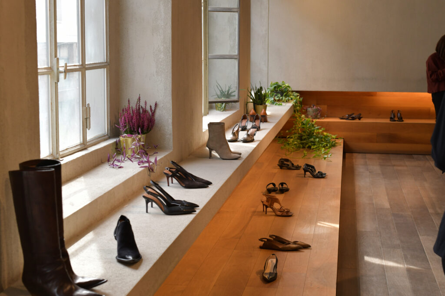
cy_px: 148
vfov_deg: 27.0
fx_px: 618
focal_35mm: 50
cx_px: 222
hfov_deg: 39.6
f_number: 6.3
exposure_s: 1/200
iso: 800
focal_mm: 50
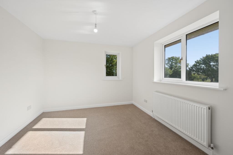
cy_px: 78
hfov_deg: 104.2
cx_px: 116
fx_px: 91
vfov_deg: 81.2
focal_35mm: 14
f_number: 10
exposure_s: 1/50
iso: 100
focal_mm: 14
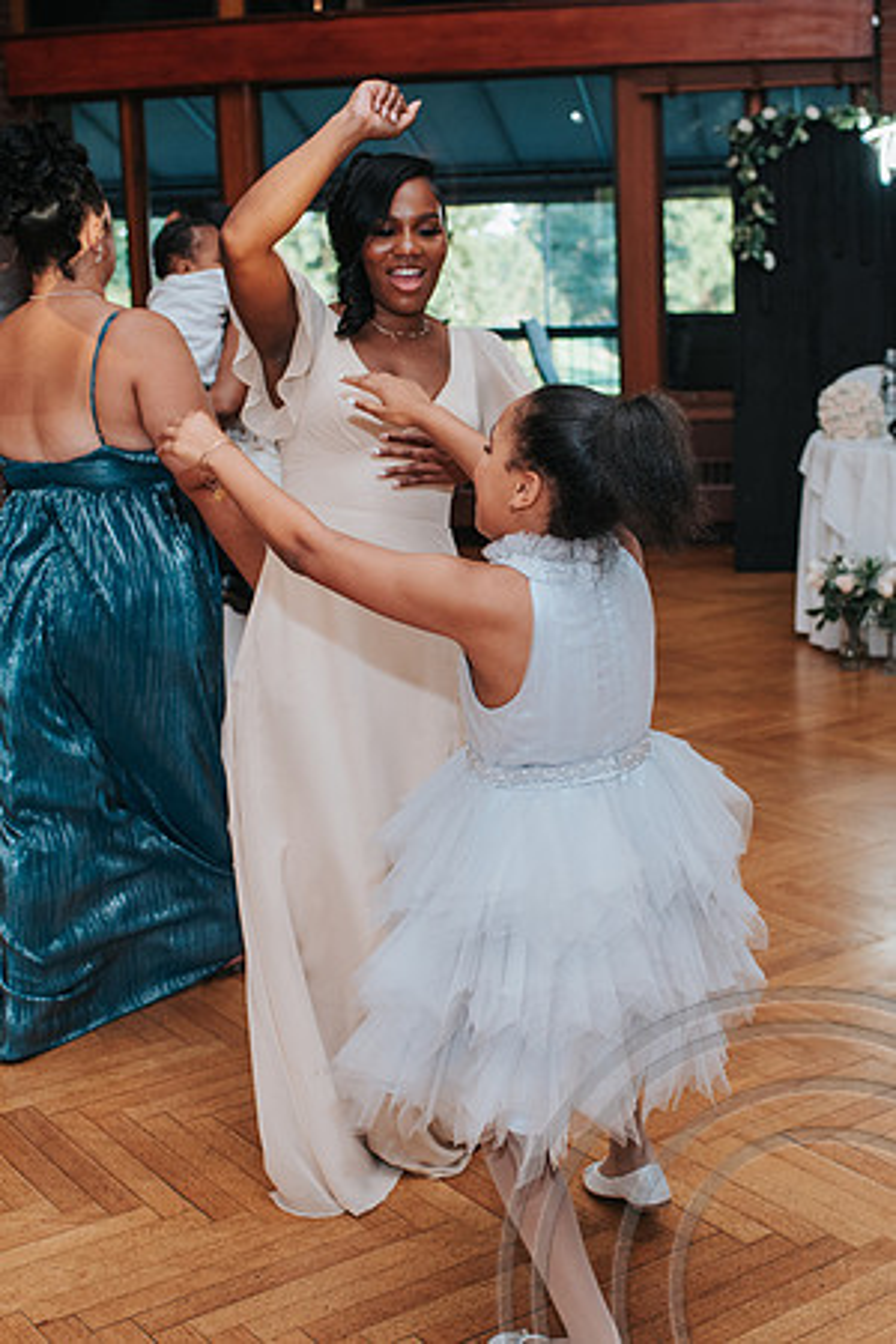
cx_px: 523
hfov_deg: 25.7
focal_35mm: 52
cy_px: 672
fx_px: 1958
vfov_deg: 37.9
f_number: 3.2
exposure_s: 1/200
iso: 1000
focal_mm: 35
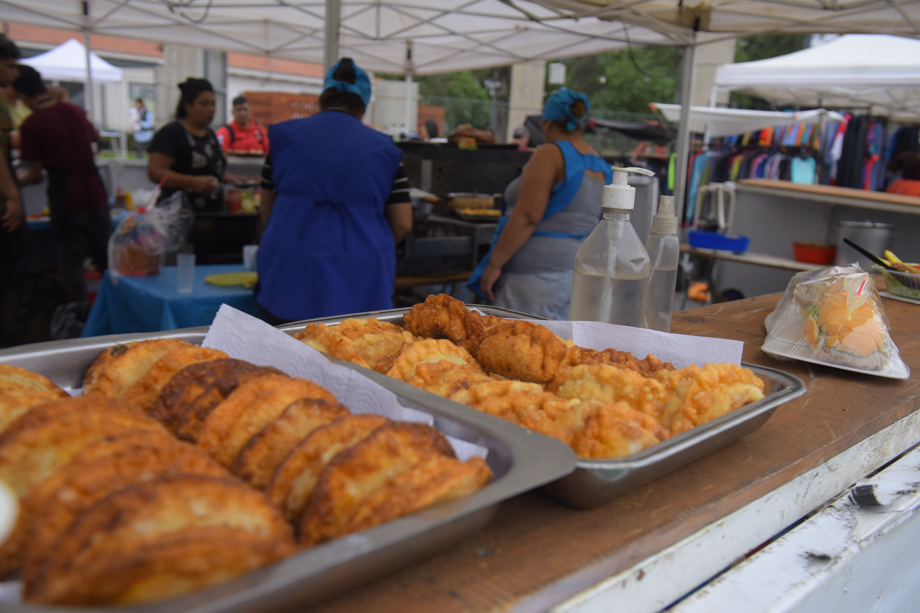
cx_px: 460
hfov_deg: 58.7
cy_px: 306
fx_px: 818
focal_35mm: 32
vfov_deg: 41.1
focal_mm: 32
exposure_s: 1/1250
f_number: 4.5
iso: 400
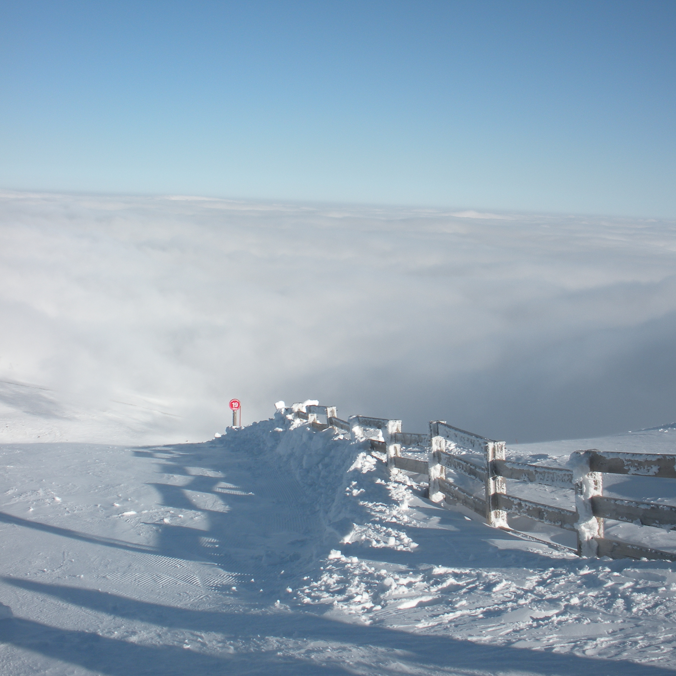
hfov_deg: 39.8
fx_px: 928
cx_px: 421
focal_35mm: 42
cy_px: 343
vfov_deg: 40.0
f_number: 5.6
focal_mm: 6.3
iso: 64
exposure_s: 1/561
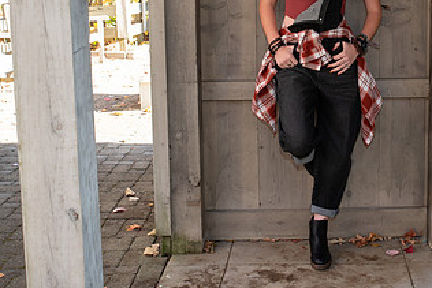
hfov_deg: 29.9
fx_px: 792
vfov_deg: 20.5
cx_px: 334
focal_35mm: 66
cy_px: 75
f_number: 5.6
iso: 640
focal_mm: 36
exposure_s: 1/125
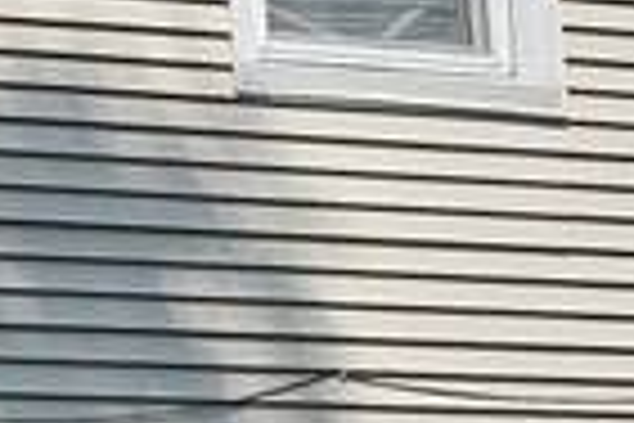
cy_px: -63
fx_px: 3064
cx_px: -985
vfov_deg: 7.8
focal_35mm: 174
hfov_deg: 10.0
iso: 10
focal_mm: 6.3
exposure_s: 1/892
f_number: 1.7
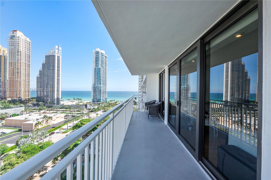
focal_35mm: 15
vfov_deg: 77.3
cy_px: 90
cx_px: 136
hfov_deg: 100.4
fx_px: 113
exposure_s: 1/400
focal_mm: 10
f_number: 9
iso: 320
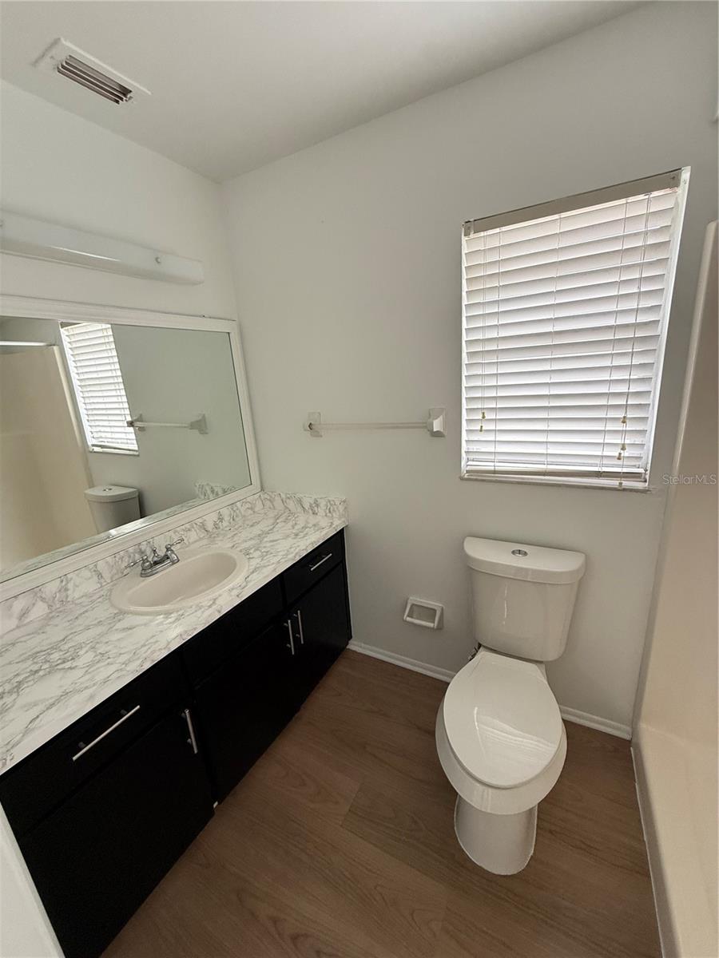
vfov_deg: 102.1
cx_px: 360
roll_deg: +3.9
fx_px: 388
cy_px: 479
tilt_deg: -14.2
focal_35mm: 14
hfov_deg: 85.7
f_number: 2.2
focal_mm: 2.22
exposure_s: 1/99
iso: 250
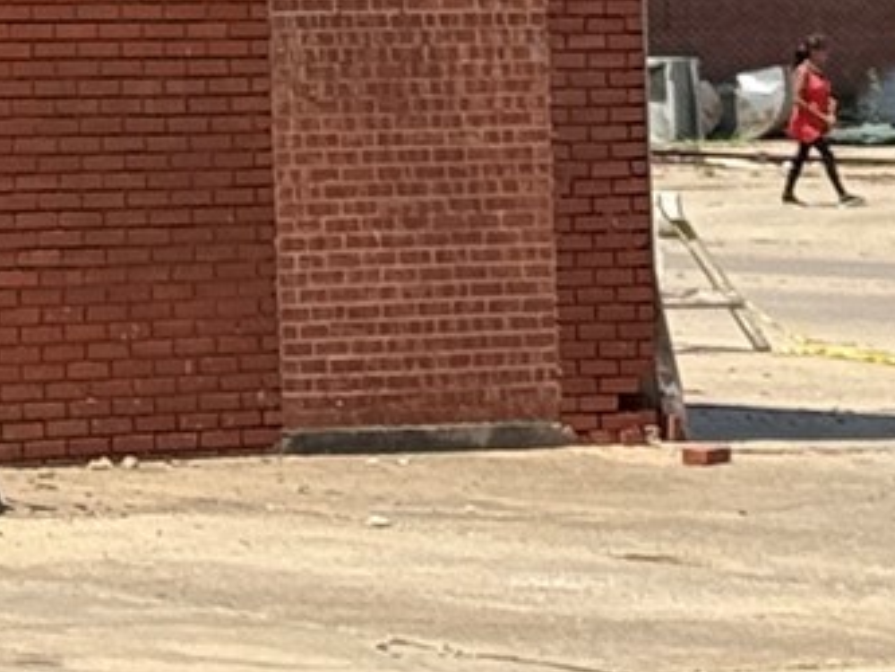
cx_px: -1051
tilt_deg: +7.1
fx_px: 7164
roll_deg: +0.6
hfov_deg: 6.9
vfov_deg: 5.2
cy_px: -1038
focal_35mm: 277
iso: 64
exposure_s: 1/4878
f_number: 1.78
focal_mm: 6.76
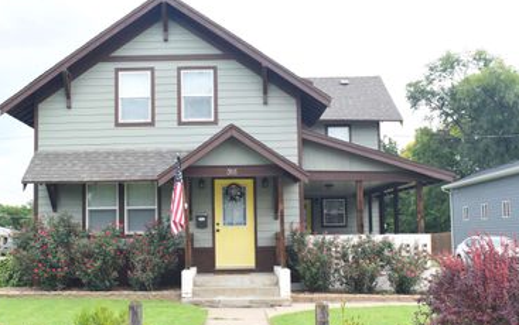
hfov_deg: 45.4
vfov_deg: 29.4
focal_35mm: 44
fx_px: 618
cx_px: 228
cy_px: 196
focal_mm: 21
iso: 320
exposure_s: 1/100
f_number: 10
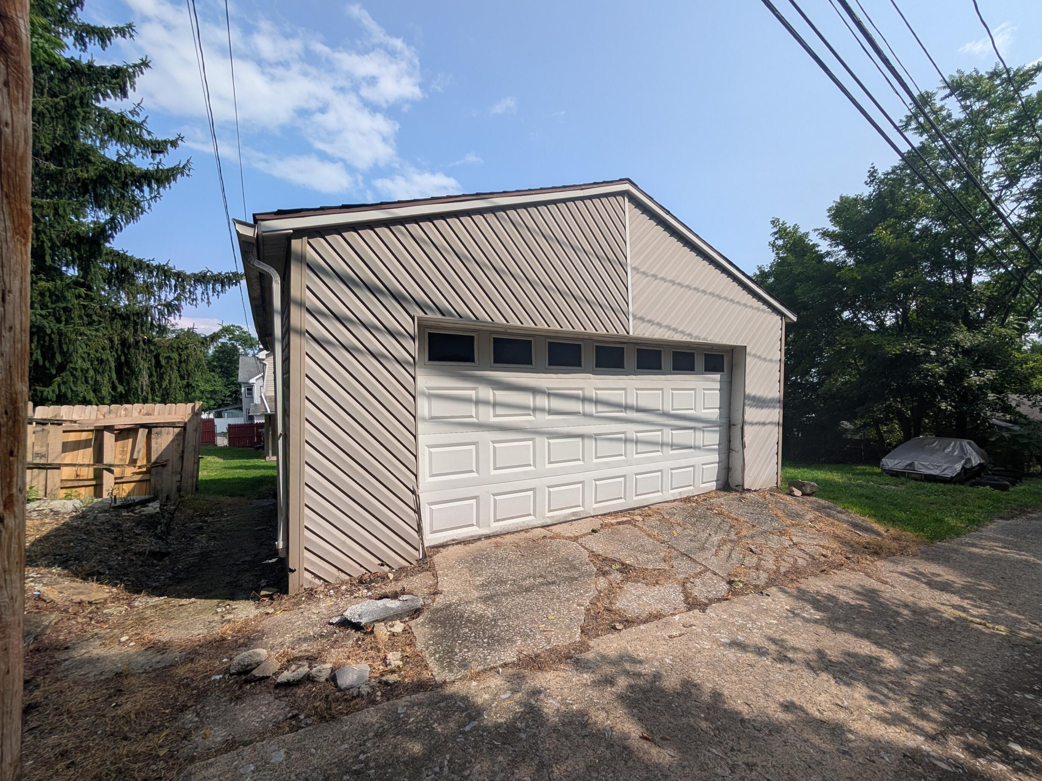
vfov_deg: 89.9
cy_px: 409
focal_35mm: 13
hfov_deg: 106.0
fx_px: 391
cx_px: 555
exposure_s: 1/2924
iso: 53
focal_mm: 2.02
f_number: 1.7
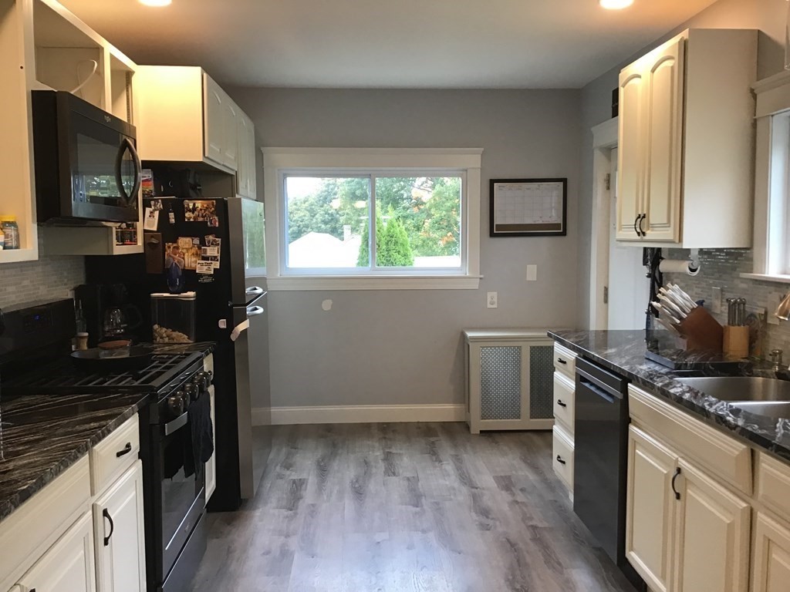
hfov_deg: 58.4
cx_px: 395
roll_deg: -0.1
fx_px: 707
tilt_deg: -5.3
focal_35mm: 31
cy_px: 296
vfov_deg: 45.4
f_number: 2.4
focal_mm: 3.3
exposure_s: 1/30
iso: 64
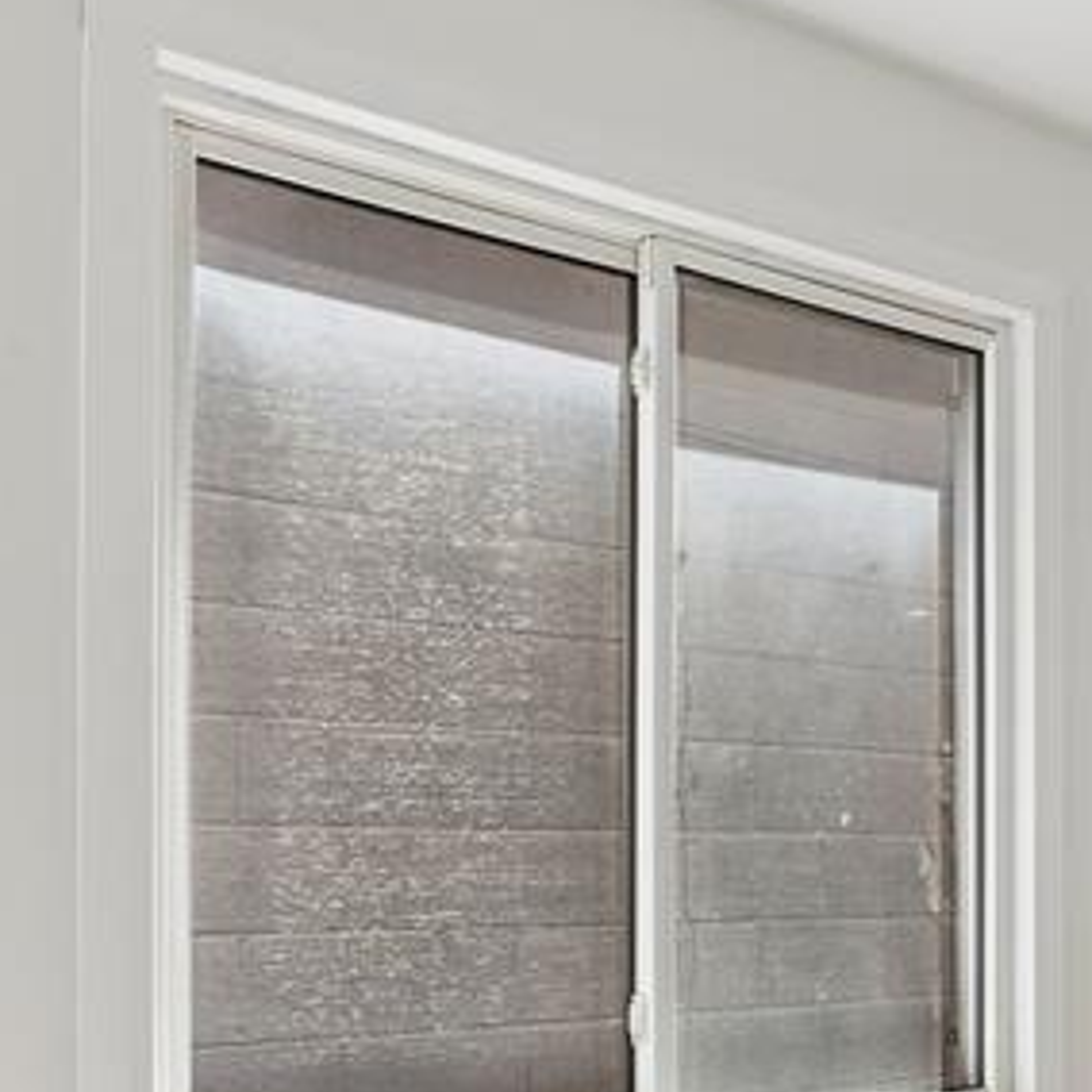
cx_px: 969
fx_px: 1749
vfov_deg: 33.9
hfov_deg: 33.0
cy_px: 838
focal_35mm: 49
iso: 400
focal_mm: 16
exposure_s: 1/30
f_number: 13
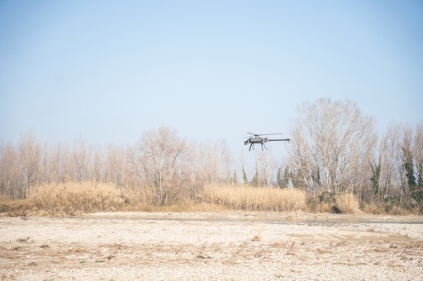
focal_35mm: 70
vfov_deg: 19.4
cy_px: 140
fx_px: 822
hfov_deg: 28.9
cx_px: 212
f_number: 2.8
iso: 200
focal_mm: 70
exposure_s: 1/1250
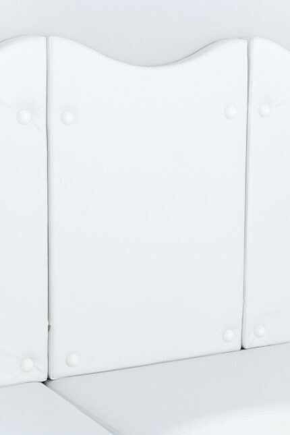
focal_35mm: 85
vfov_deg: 23.9
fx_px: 1027
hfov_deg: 16.1
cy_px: 218
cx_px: 145
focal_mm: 85
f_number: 3.2
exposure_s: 1/125
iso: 640
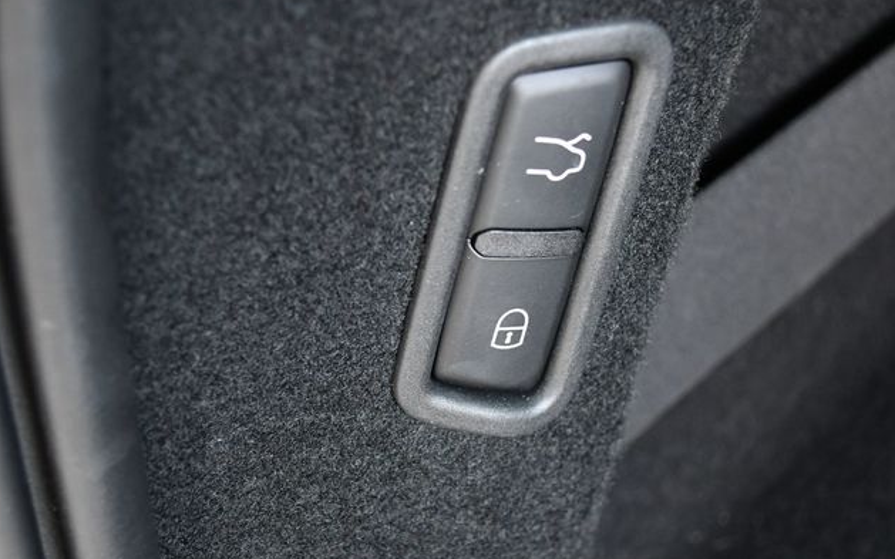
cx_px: 443
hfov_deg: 37.5
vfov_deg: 24.0
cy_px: 267
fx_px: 1317
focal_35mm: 54
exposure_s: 1/125
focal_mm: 26
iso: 1250
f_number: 4.2
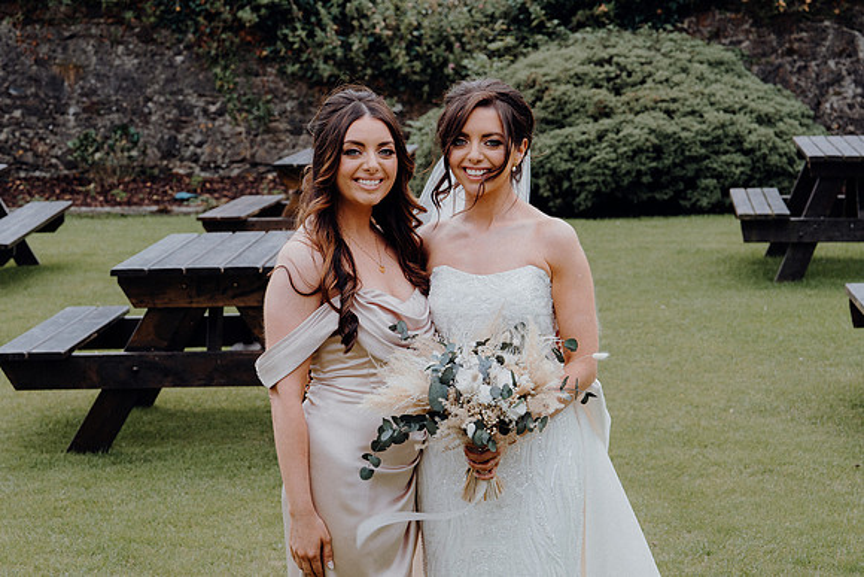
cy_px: 288
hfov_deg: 19.5
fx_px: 2520
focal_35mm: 105
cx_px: 432
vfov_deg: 13.0
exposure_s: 1/160
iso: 125
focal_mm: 70
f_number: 6.3
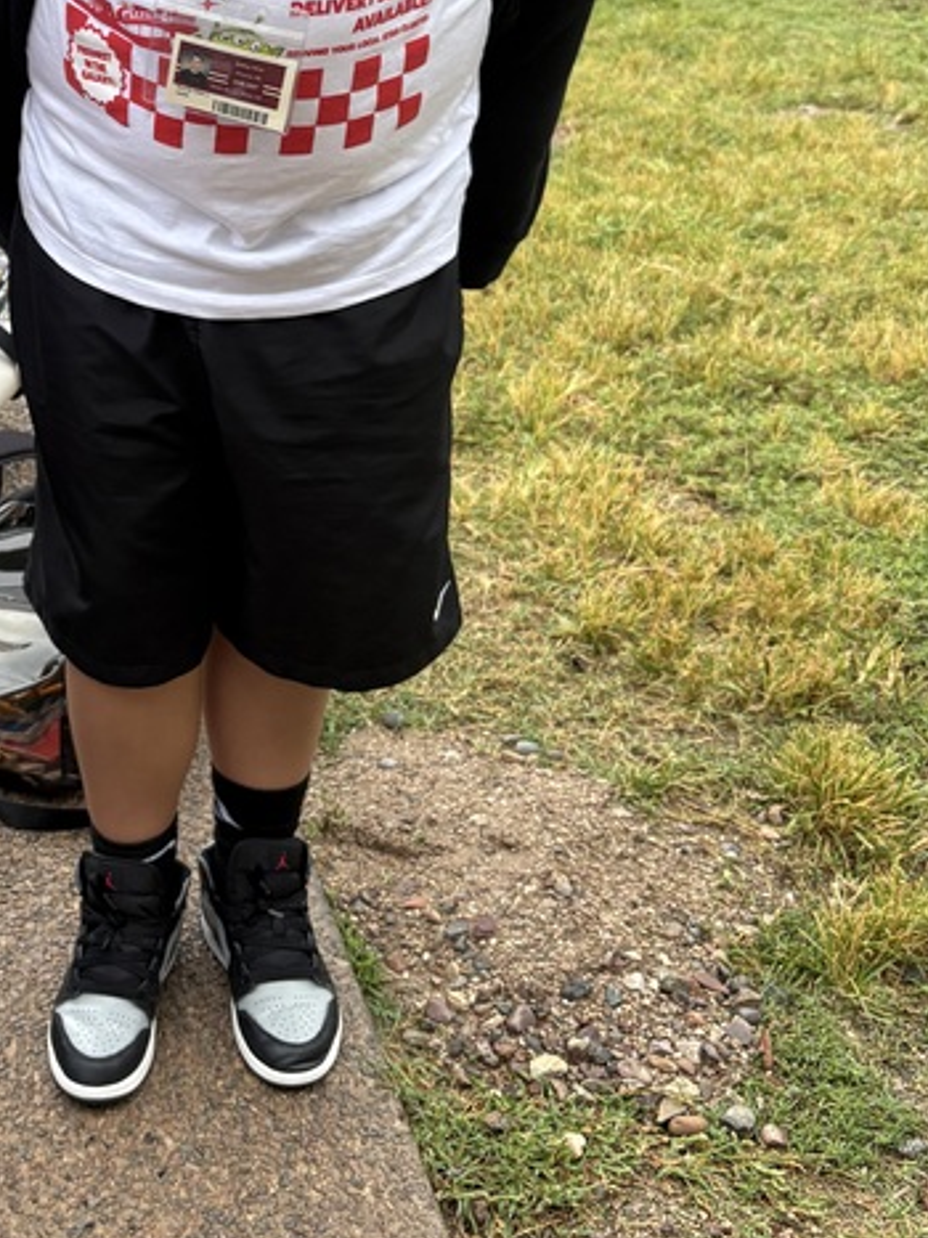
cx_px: 11
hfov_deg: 24.5
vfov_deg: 33.1
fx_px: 2038
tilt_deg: -23.2
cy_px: 294
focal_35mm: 57
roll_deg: +1.9
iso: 125
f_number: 1.6
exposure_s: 1/98
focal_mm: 5.96
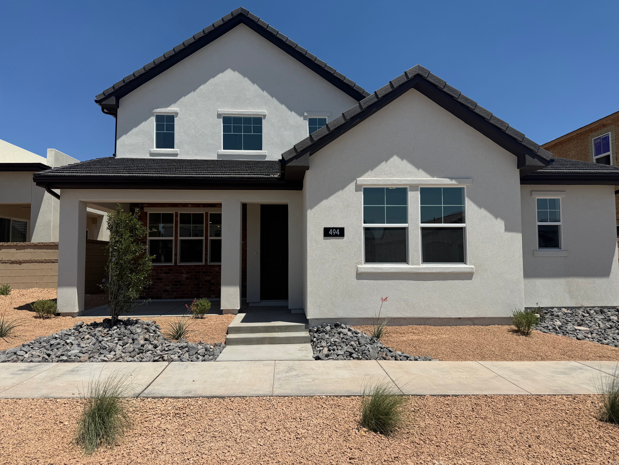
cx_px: 310
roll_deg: +0.1
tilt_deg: +4.4
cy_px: 232
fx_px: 429
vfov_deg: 56.8
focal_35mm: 24
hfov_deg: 71.6
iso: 80
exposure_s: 1/8130
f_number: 1.78
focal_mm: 6.76
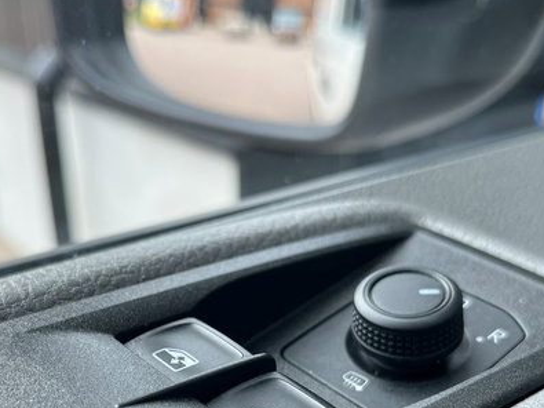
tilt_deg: -28.6
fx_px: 786
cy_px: 365
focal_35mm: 50
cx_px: 224
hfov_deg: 38.1
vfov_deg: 28.0
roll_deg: +1.5
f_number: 1.6
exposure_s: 1/122
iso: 40
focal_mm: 5.1
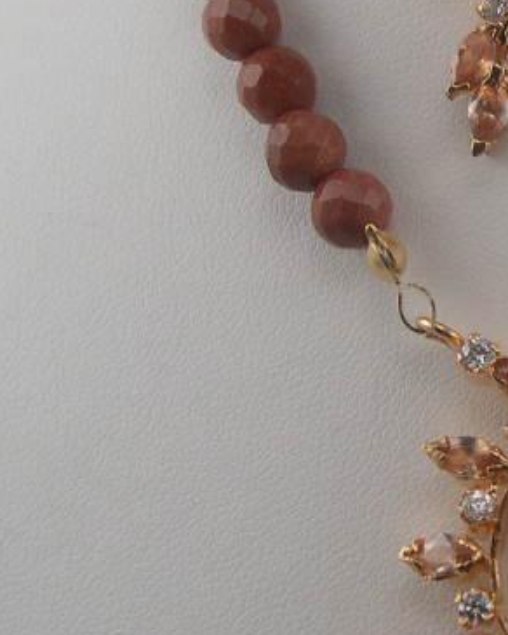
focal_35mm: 104
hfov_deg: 14.3
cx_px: 635
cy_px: 296
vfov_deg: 18.5
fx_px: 1955
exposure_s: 1/206
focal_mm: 8
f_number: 7.6
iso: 100
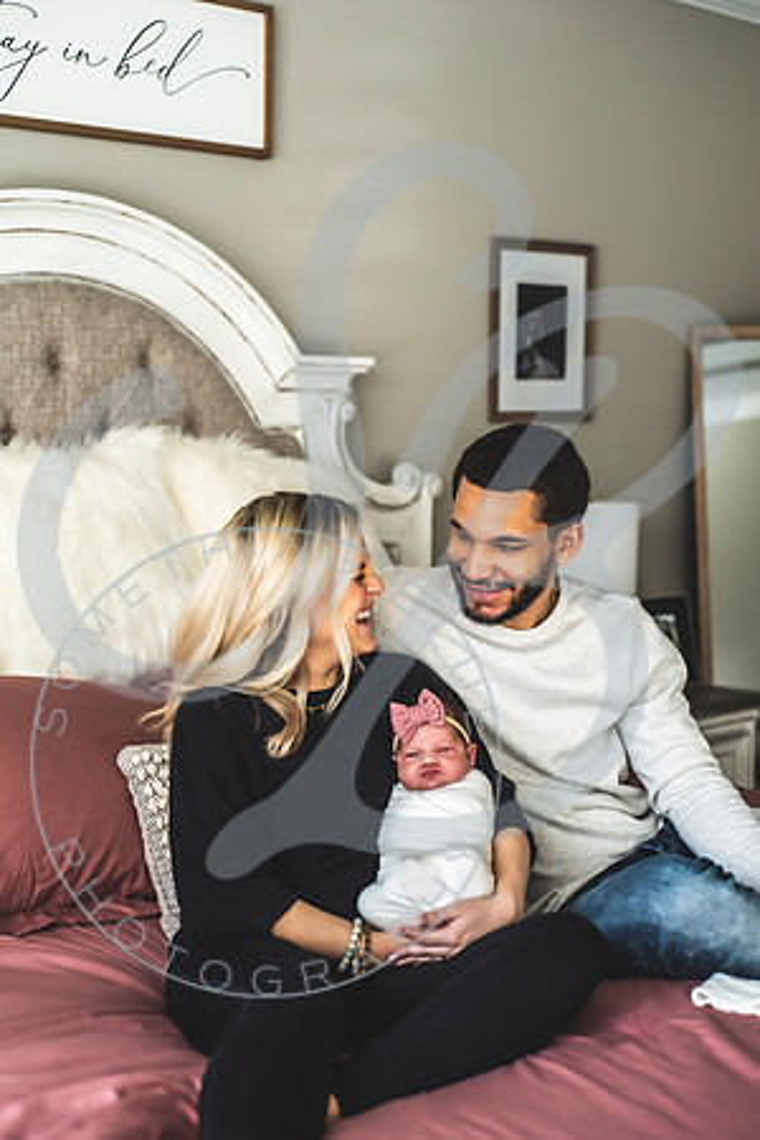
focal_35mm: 50
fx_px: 1583
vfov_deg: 39.6
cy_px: 570
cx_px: 380
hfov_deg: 27.0
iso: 100
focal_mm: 50
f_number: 2.8
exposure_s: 1/125
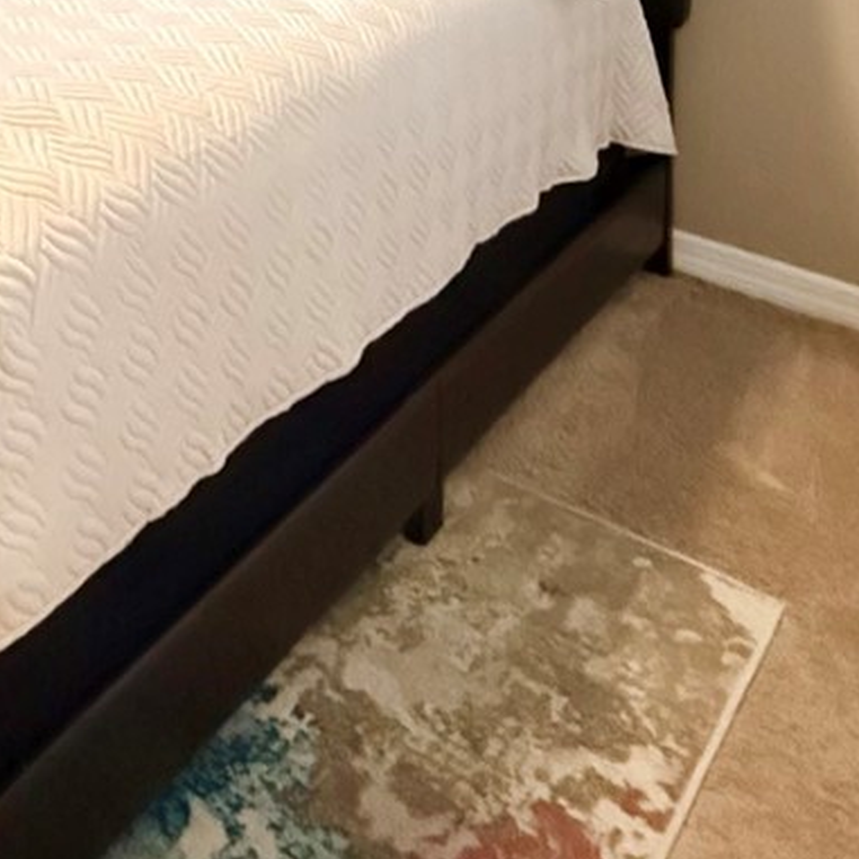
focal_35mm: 52
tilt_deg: +0.4
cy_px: -480
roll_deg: -1.1
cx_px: -237
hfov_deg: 27.7
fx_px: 1460
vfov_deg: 24.3
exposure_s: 1/30
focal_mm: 2.22
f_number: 2.2
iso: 2000
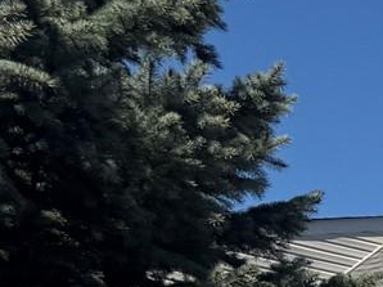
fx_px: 1824
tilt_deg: +6.9
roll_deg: +0.6
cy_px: 498
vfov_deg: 8.7
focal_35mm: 165
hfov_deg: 9.2
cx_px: 1202
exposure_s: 1/9091
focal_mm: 6.76
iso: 80
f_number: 1.78
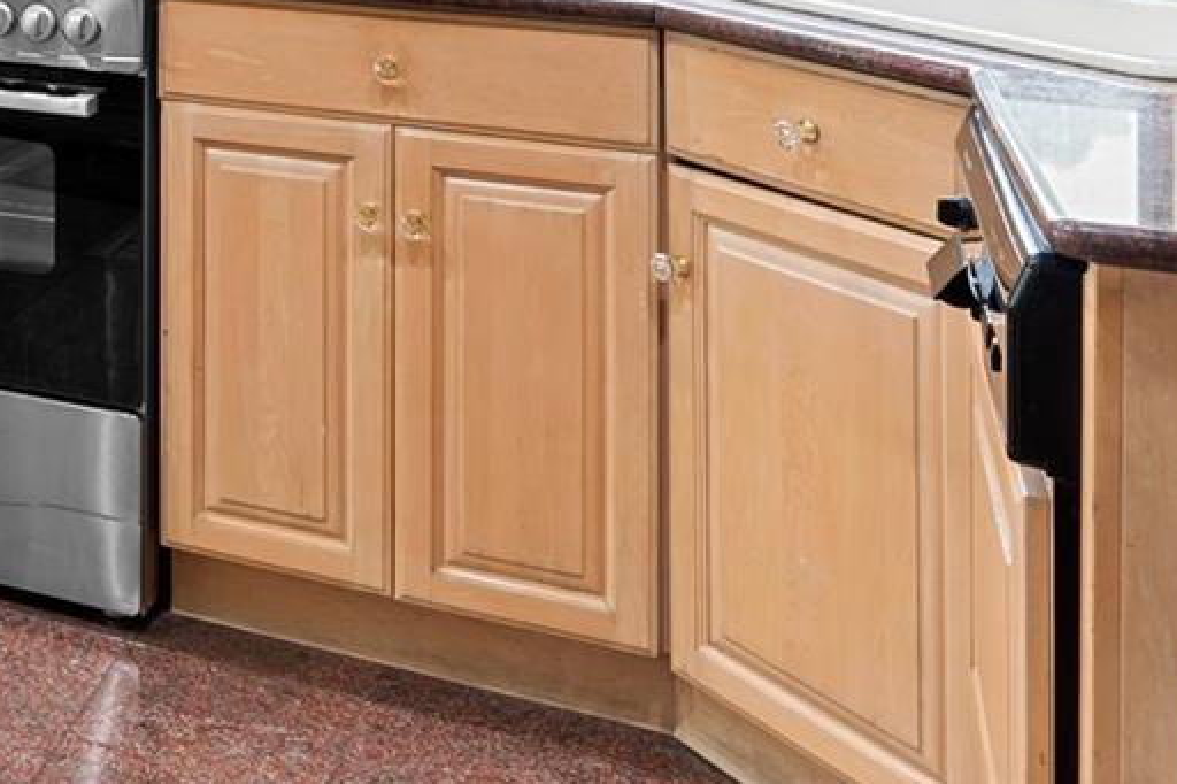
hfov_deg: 29.1
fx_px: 1830
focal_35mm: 56
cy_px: -293
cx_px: -340
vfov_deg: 21.4
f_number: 10
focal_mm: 14
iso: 250
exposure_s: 1/1.67
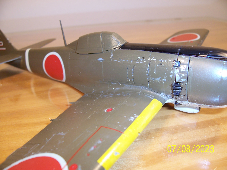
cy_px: 85
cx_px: 114
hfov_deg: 54.0
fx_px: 223
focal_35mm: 34
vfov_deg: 41.8
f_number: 2.7
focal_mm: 5.6
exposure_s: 1/60
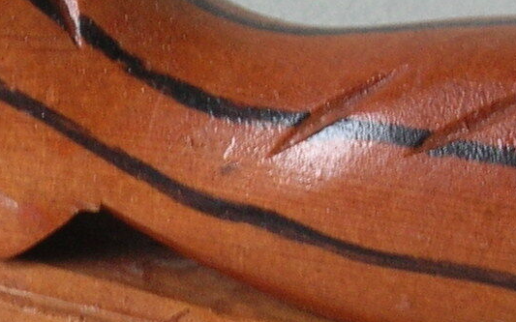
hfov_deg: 13.1
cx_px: 64
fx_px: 2236
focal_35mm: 159
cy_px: 200
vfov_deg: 8.2
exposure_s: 1/11.6
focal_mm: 5.8
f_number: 2.8
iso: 50
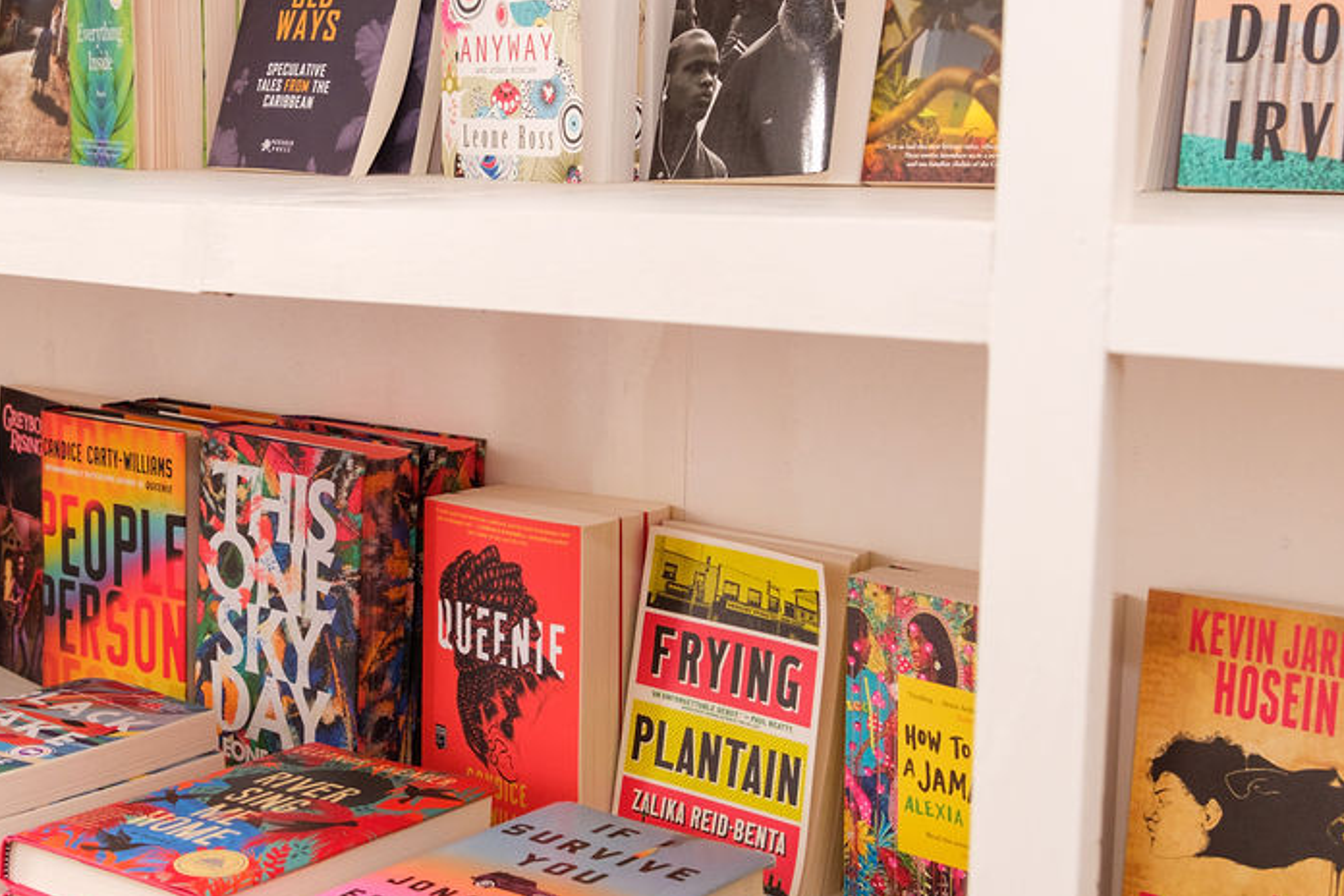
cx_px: 423
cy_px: 410
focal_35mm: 53
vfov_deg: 25.5
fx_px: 1979
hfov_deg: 37.0
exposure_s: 1/60
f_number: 4.5
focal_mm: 24
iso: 800
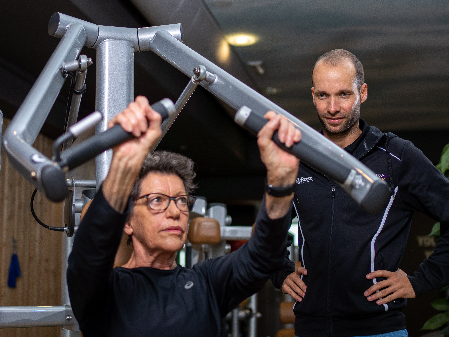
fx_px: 817
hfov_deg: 30.7
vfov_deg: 23.3
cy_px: 154
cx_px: 206
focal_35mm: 63
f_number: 2
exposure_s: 1/400
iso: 100
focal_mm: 35
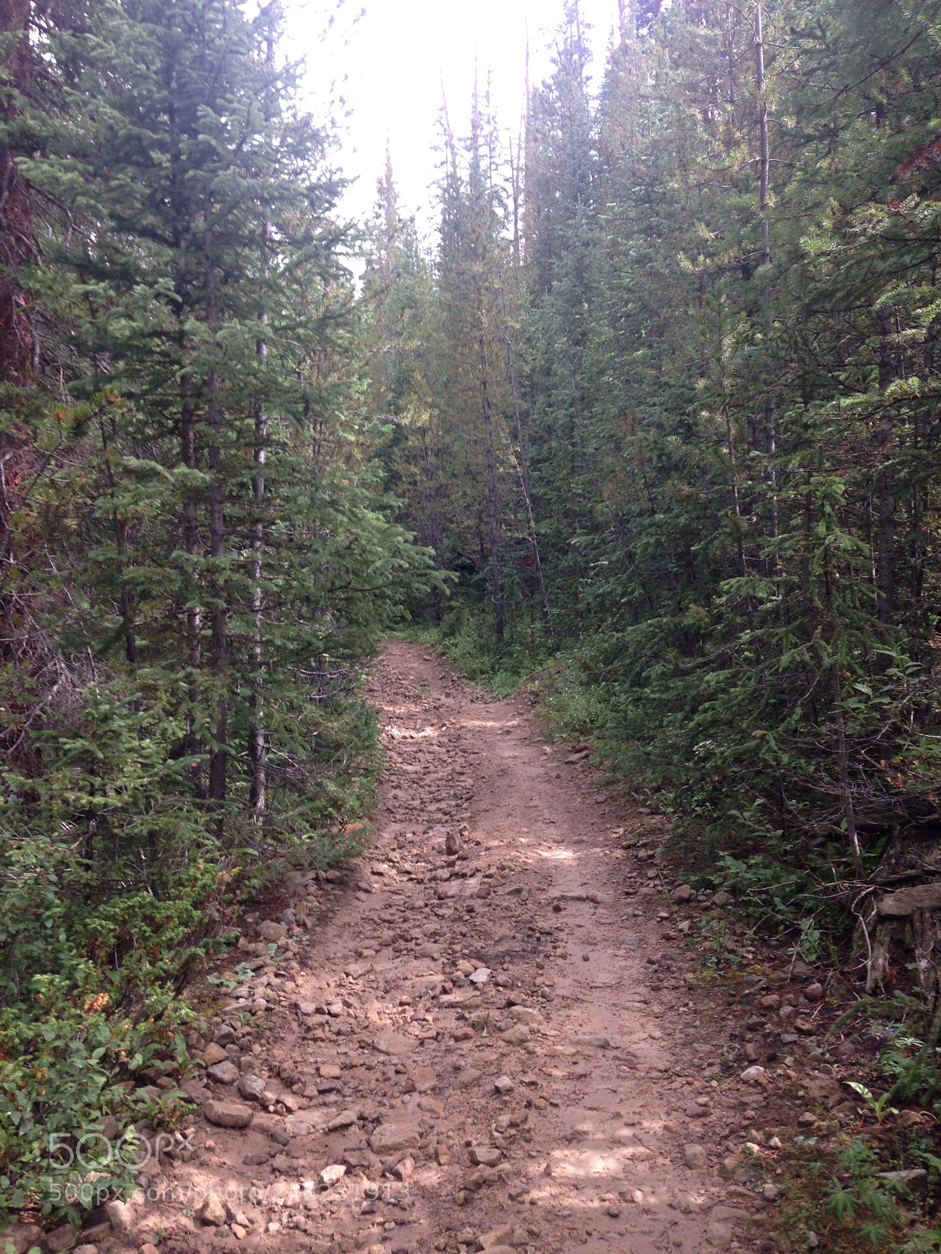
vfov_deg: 55.4
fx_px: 1196
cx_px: 470
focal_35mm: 33
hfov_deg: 42.9
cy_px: 627
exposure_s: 1/120
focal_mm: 4.12
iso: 50
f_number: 2.4
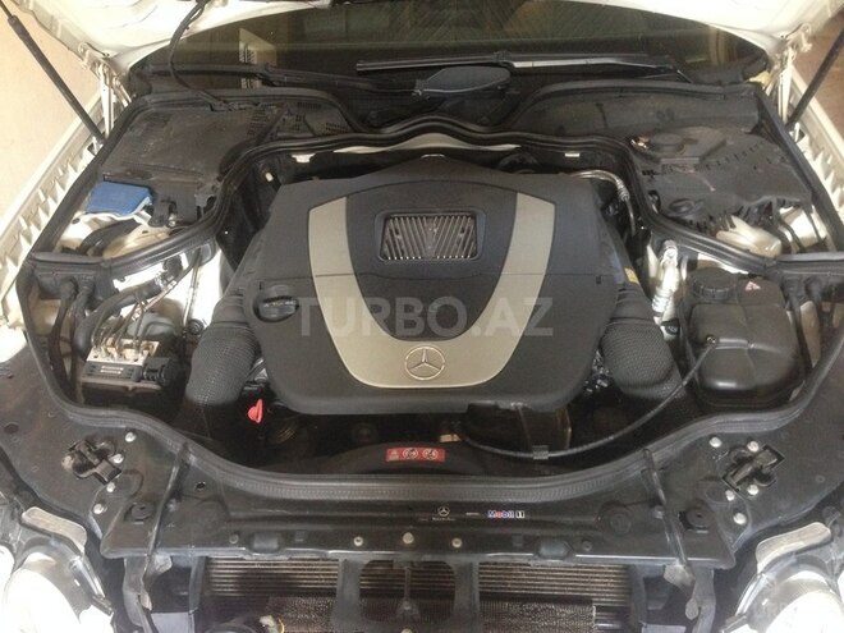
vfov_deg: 42.9
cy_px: 316
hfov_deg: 55.4
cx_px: 422
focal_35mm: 33
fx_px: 805
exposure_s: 1/17
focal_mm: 4.12
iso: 320
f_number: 2.4
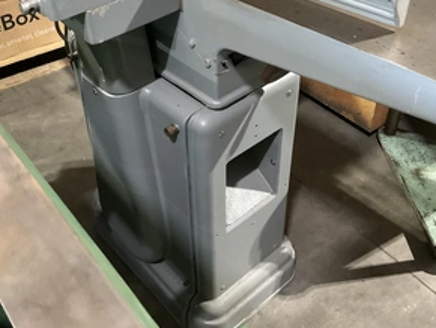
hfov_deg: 46.5
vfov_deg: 35.7
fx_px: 504
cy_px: 111
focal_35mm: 40
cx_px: 177
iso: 500
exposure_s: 1/30
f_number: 1.8
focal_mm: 3
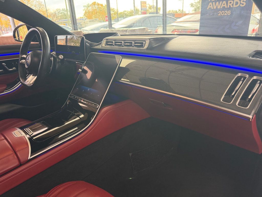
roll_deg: +4.3
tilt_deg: -22.2
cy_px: 98
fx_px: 182
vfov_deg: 56.8
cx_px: 131
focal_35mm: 24
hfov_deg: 71.6
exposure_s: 1/120
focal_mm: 6.76
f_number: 1.78
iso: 200
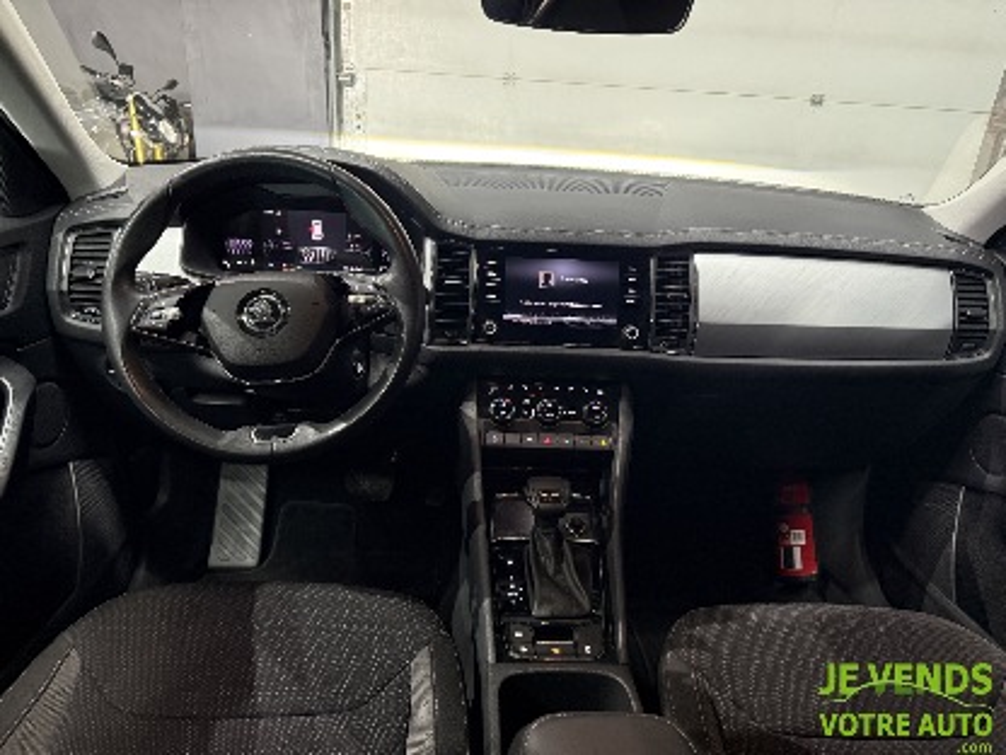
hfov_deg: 71.6
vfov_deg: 56.8
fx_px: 697
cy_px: 378
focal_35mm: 24
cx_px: 503
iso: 640
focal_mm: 6.76
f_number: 1.78
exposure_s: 1/33
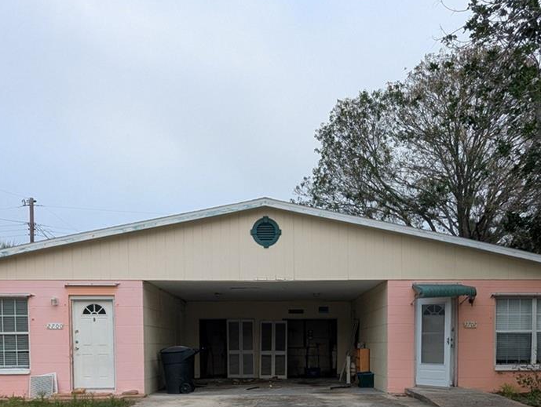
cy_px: 362
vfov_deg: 36.5
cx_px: 292
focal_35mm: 37
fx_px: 579
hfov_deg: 50.0
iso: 50
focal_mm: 2.35
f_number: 2.2
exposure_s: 1/356
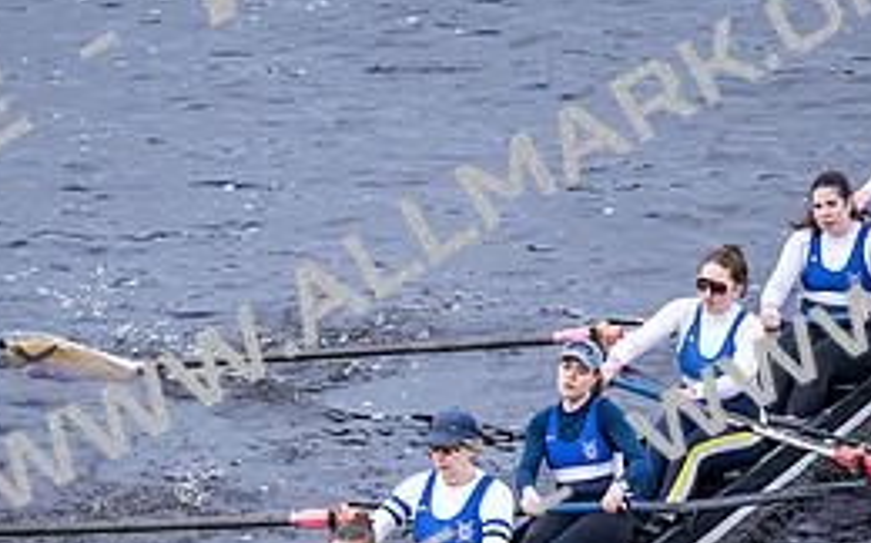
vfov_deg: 2.9
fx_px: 10791
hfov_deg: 4.6
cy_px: 518
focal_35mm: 455
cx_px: 382
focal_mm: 200
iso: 1400
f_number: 2.8
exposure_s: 1/2000
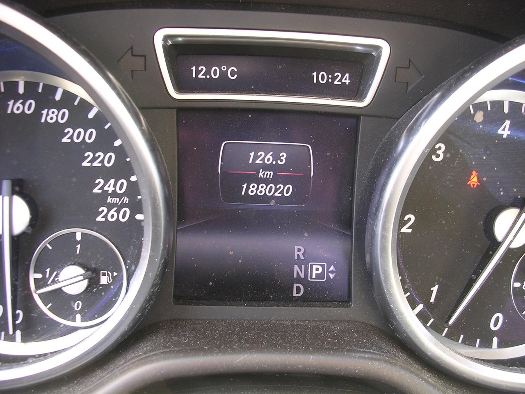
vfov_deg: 37.7
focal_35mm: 38
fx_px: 576
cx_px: 262
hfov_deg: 49.0
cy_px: 197
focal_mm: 5.8
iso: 100
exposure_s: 1/15.5
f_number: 2.8
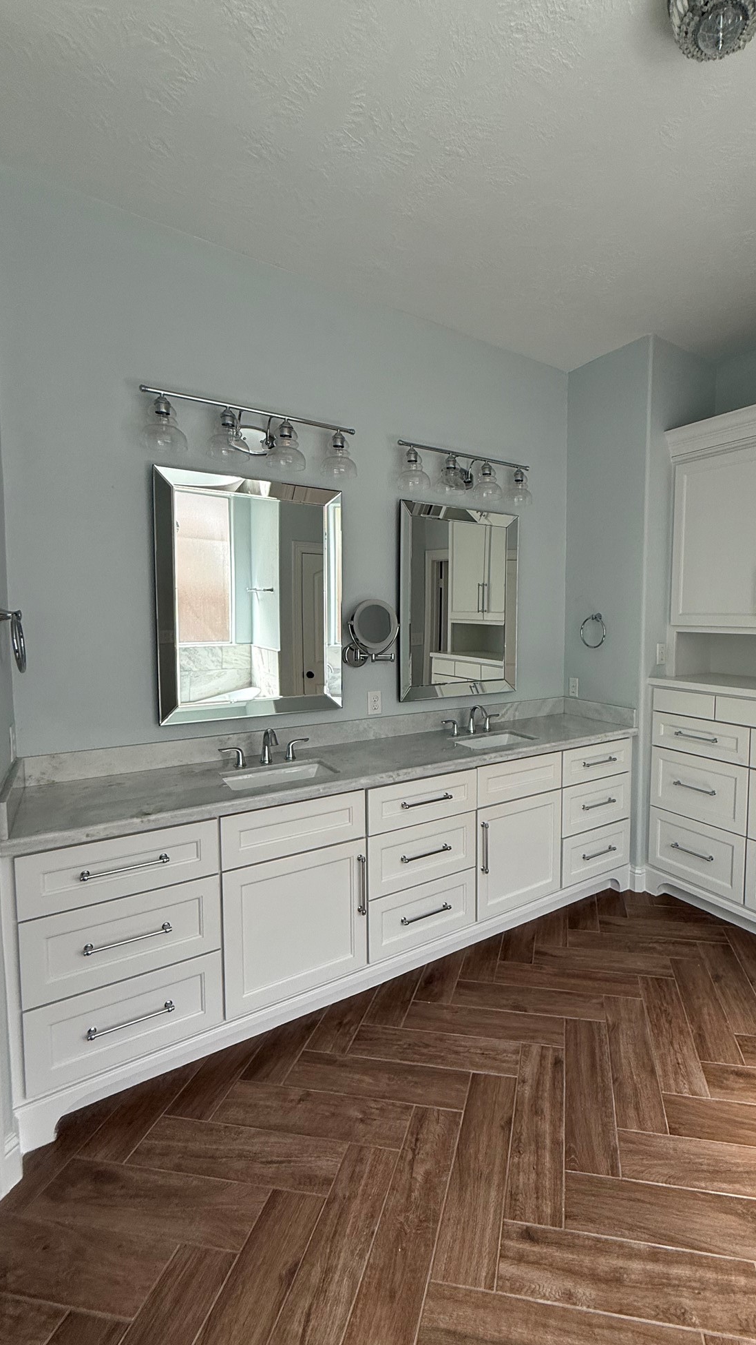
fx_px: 570
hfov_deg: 65.9
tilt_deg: -3.1
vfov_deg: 99.3
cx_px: 480
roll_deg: -0.5
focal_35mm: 16
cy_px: 655
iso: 125
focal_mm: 2.22
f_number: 2.2
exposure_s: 1/99
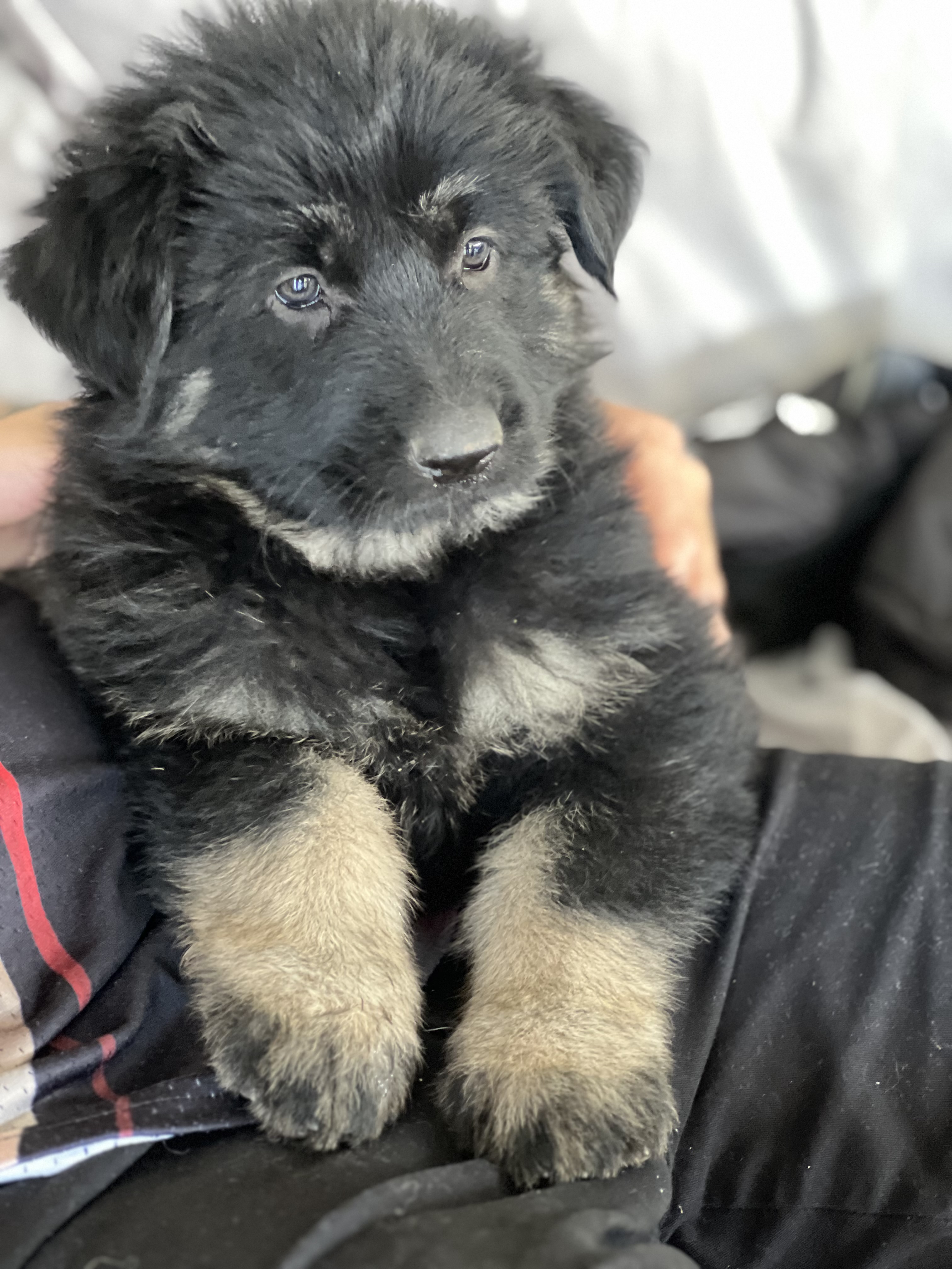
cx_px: 476
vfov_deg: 25.3
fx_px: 2824
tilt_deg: -23.8
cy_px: 634
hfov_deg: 19.1
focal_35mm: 77
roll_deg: +0.9
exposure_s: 1/17
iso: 400
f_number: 2.8
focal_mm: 9
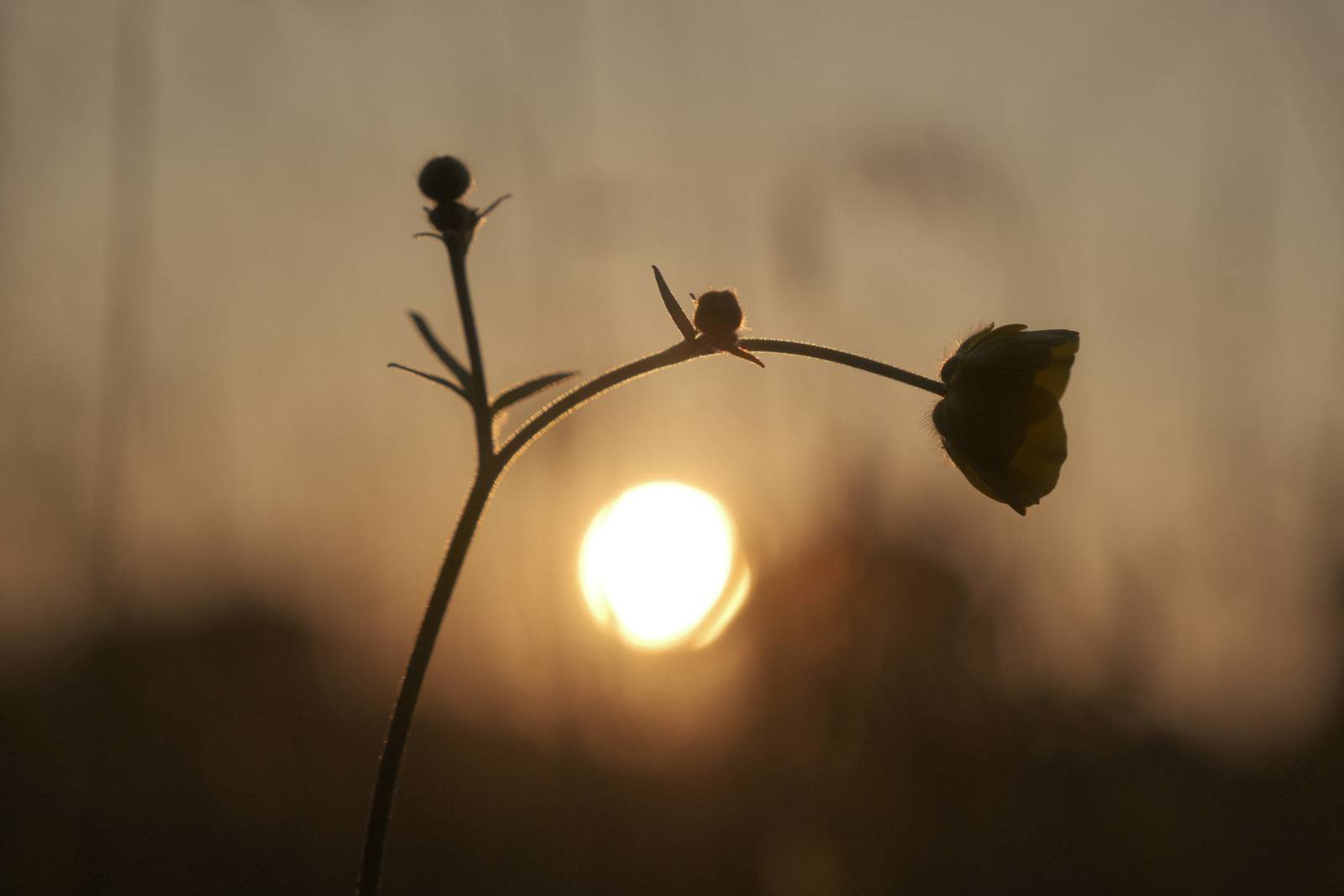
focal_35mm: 101
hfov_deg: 20.2
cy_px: 448
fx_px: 3771
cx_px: 672
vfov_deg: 13.6
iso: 640
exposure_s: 1/4700
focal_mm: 67.5
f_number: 5.6
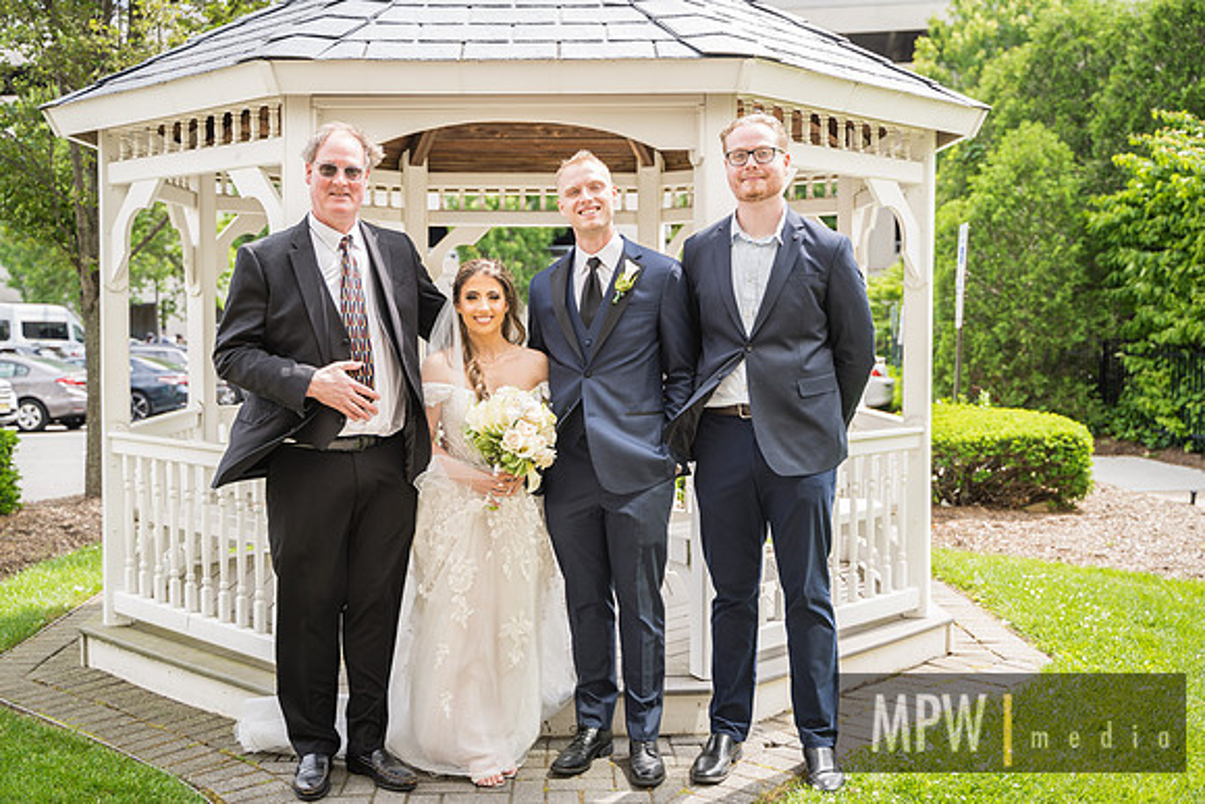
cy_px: 402
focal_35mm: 41
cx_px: 602
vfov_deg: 32.6
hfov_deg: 47.4
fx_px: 1373
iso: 100
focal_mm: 41
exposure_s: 1/320
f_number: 2.8
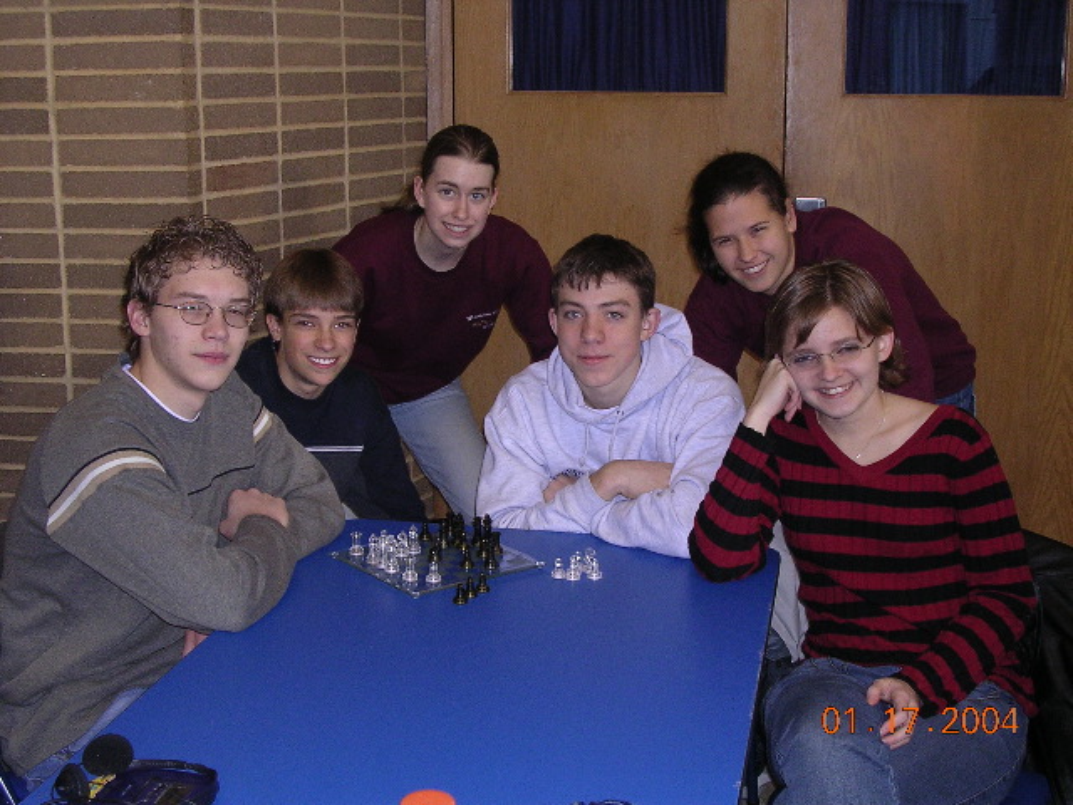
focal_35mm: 49
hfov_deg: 38.9
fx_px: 1519
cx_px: 536
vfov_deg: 29.7
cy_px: 402
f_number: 3.1
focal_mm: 7.5
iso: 209
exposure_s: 1/60.1
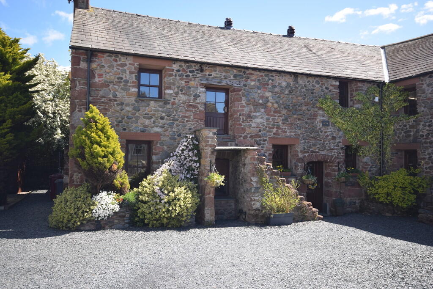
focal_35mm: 30
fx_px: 361
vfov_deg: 43.6
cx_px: 216
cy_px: 144
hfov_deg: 61.9
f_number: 6.3
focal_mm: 20
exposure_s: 1/160
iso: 100
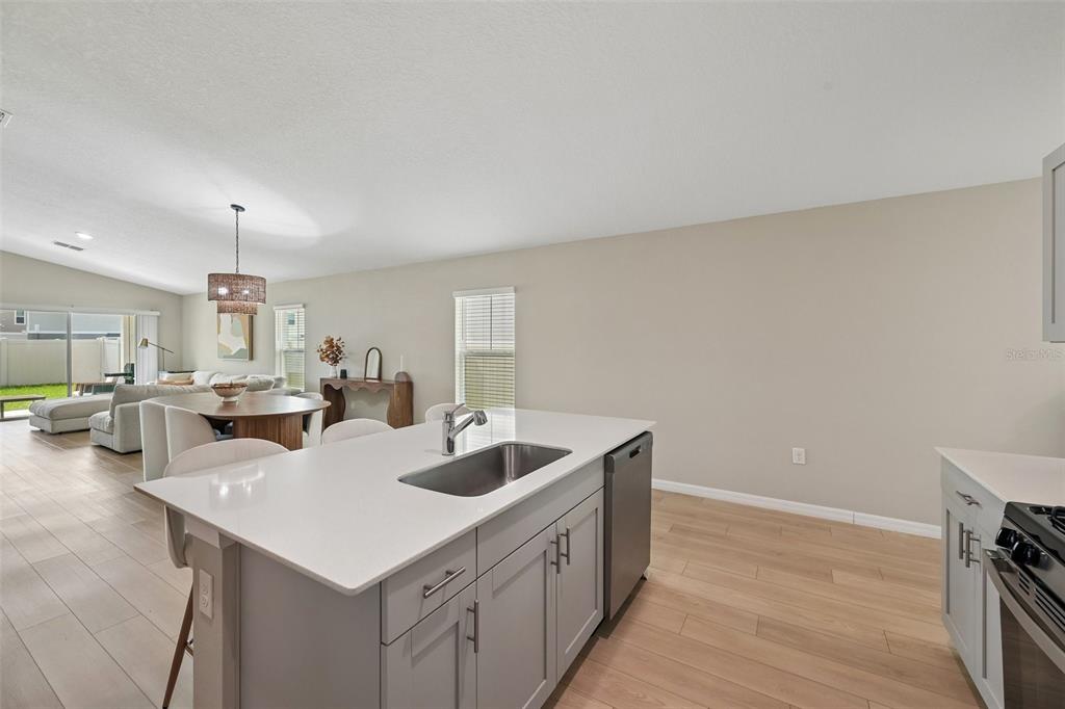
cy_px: 354
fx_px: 414
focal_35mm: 14
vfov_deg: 81.2
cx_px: 532
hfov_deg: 104.3
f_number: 8
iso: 400
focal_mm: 14
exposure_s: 1/50
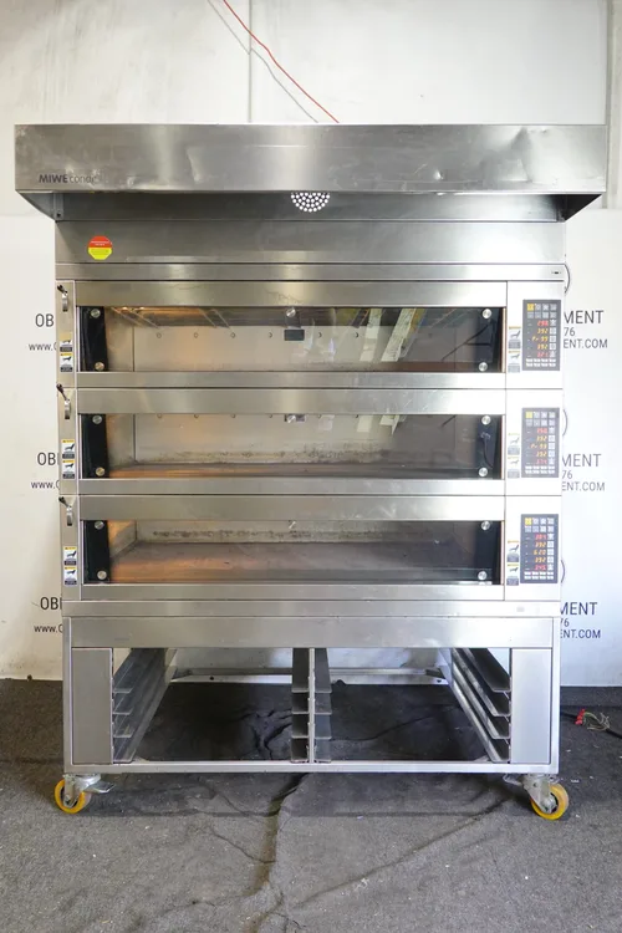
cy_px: 466
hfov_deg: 38.9
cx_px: 311
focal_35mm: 34
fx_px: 881
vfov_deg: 55.8
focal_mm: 12.76
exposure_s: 1/40
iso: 1000
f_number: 3.5
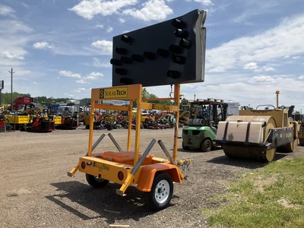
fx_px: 255
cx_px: 152
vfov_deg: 48.2
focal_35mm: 29
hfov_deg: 61.7
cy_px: 114
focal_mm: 3
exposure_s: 1/2427
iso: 25
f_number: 1.8
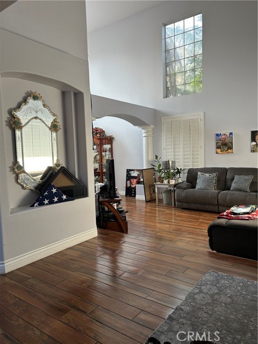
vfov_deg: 67.3
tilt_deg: -4.6
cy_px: 172
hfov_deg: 53.1
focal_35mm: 26
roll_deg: +1.8
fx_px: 258
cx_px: 129
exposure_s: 1/121
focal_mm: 5.7
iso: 32
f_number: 1.5
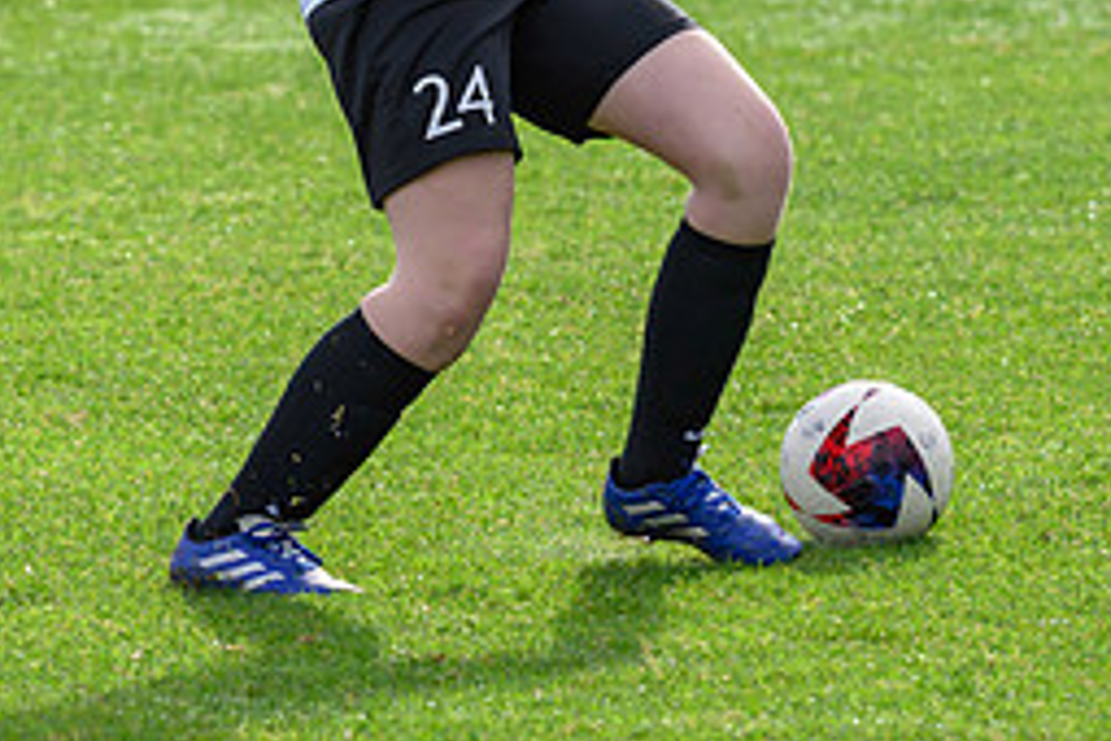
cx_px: 299
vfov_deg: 3.0
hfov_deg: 4.5
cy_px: 28
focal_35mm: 456
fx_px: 14072
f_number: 5.6
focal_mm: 180
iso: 720
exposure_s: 1/1250
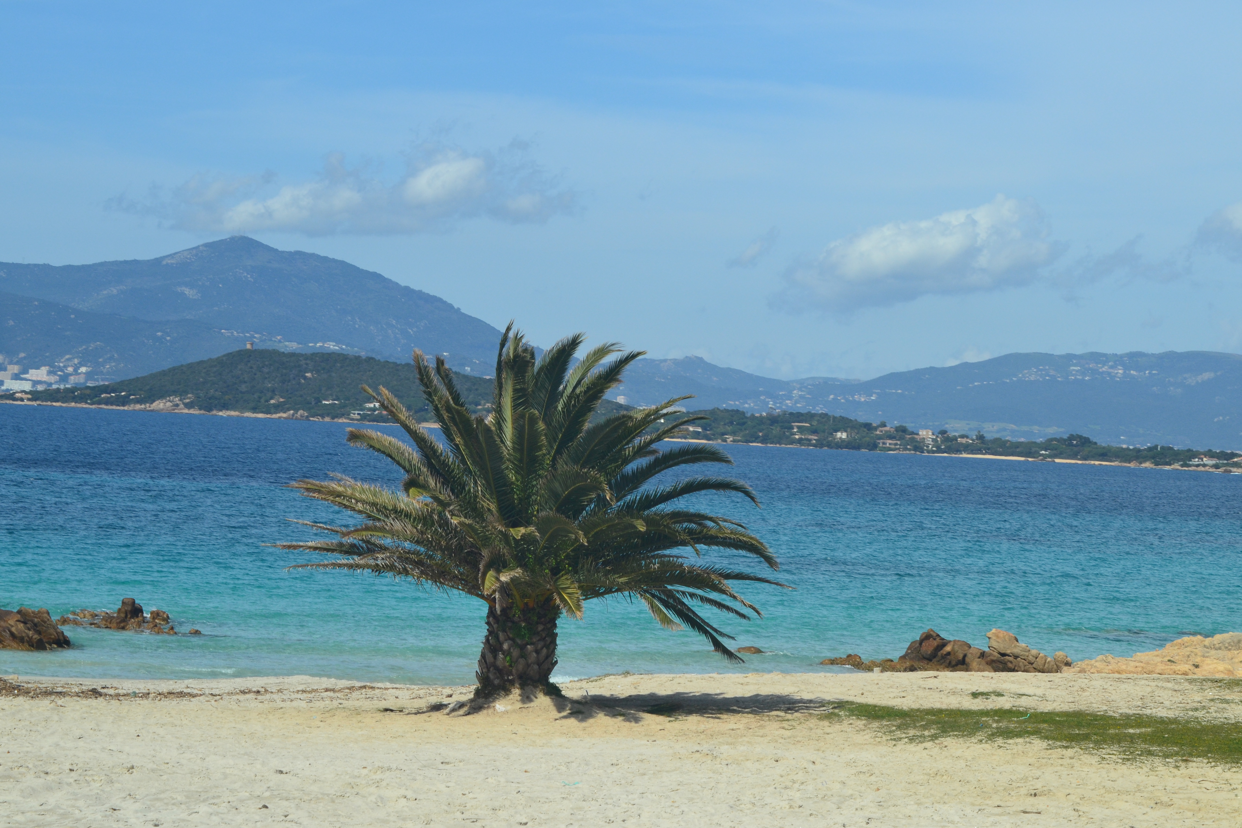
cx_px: 621
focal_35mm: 105
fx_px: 3622
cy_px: 414
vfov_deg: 13.0
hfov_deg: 19.5
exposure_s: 1/500
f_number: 11
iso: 360
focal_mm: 70
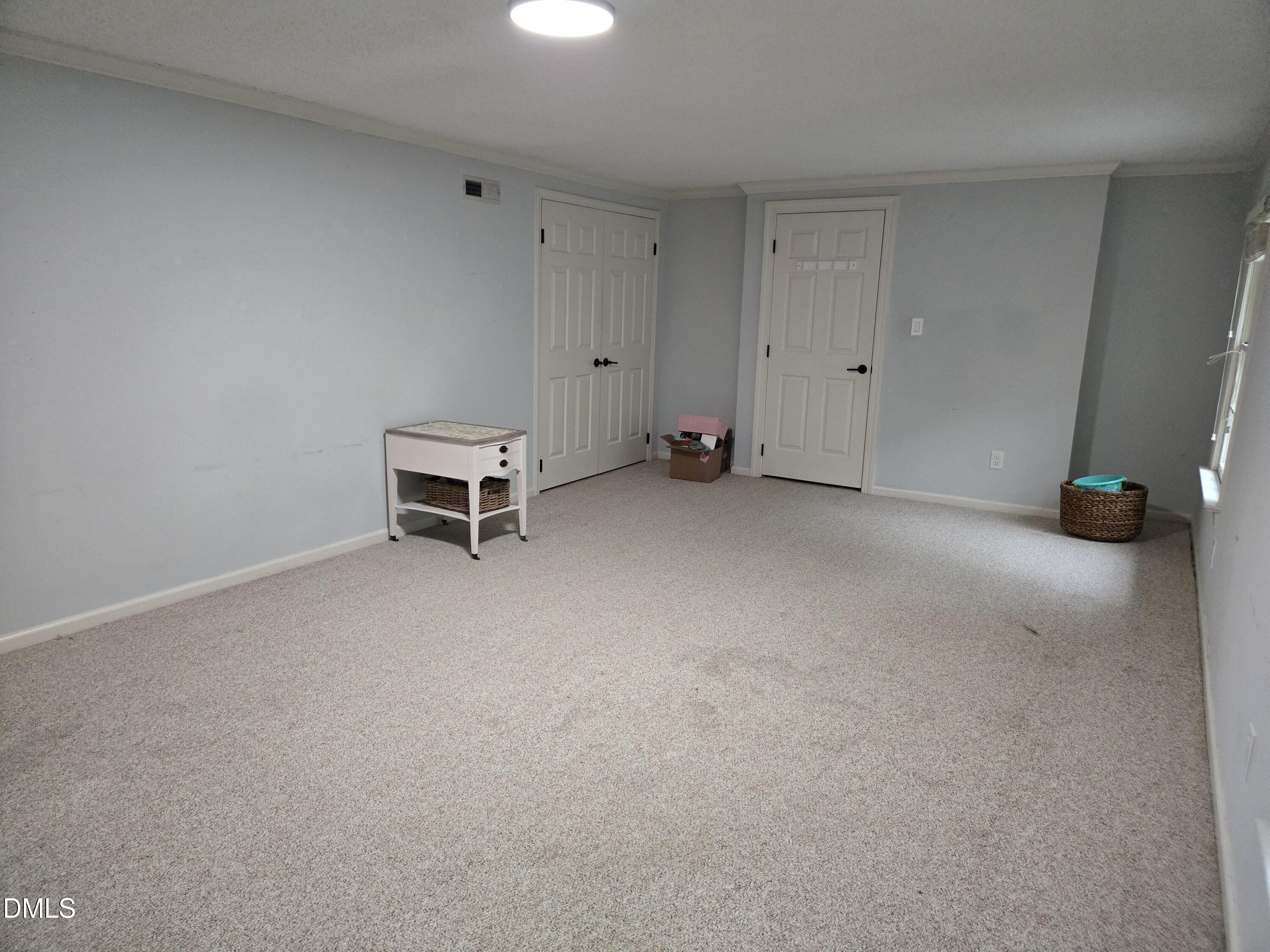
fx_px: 844
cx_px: 635
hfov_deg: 73.9
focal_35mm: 23
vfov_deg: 58.9
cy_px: 476
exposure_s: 1/120
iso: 1000
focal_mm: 5.4
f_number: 1.8
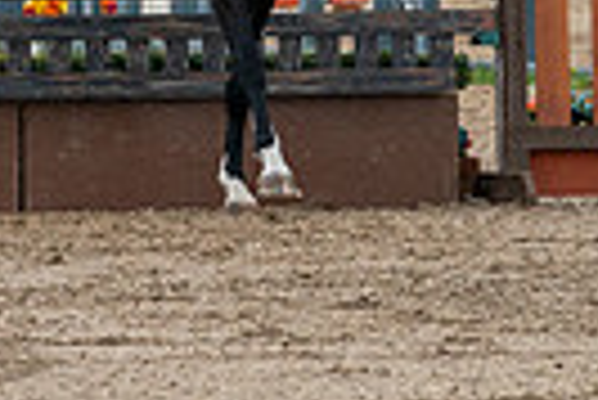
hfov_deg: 2.1
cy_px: -447
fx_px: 16014
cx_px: 103
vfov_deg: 1.4
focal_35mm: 963
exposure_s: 1/1250
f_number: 5.6
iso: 1600
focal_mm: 221
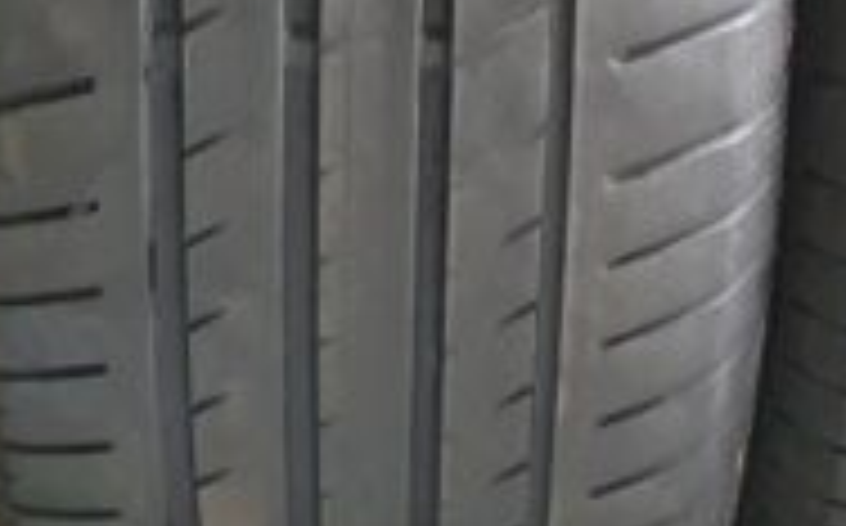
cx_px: 734
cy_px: -72
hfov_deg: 23.1
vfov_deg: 14.4
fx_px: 2027
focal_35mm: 88
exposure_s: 1/50
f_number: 2.4
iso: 640
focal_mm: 4.32
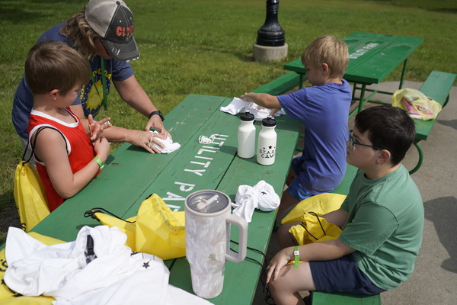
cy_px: 152
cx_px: 228
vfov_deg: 42.3
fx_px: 393
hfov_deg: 60.3
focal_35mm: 31
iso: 100
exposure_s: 1/1250
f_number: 4.5
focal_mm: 31
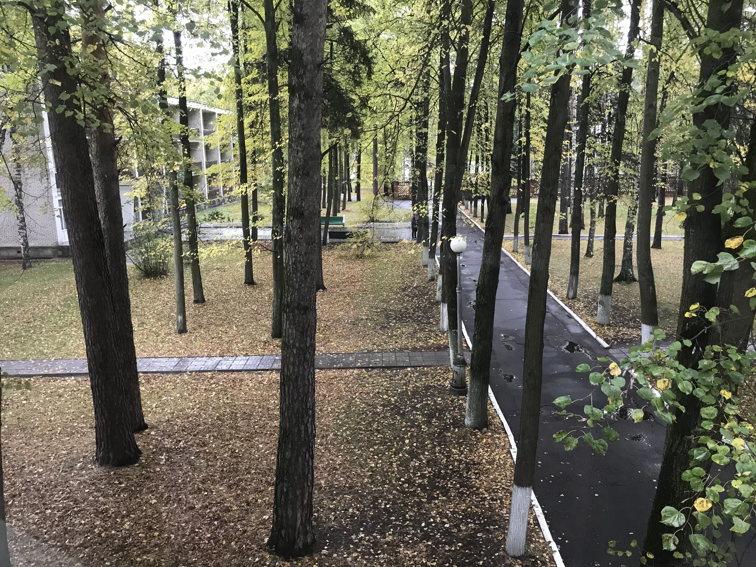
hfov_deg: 63.4
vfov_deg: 49.7
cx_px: 378
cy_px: 284
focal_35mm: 28
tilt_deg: -11.4
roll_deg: +0.5
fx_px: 612
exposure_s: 1/33
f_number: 1.8
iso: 32
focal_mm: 3.99
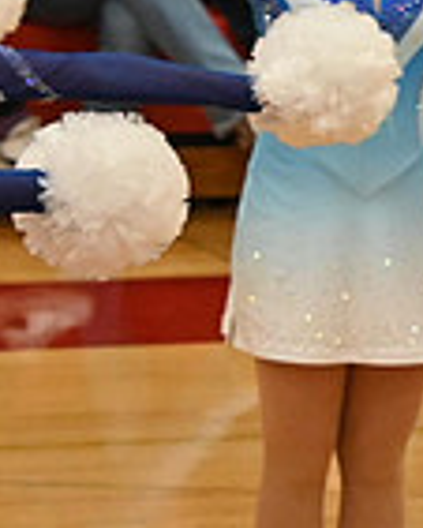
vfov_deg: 2.2
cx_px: 1022
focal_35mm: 866
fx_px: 13537
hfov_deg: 1.8
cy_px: 182
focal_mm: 150
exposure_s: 1/400
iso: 6400
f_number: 4
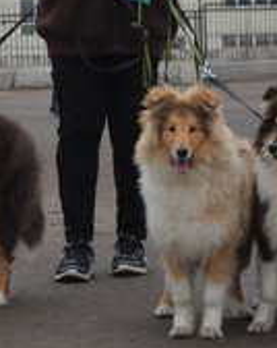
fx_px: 2138
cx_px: 147
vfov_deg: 9.3
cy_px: 63
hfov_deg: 7.4
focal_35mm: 208
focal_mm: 31
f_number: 4.2
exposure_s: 1/60
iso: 400
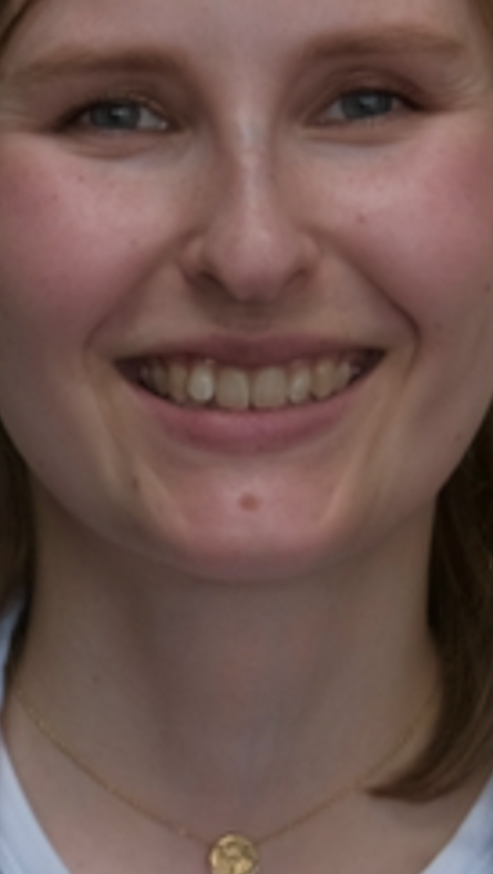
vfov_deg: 17.9
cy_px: 433
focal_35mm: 120
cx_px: 248
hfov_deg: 10.1
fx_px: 2784
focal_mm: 35
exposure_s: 1/200
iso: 320
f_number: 5
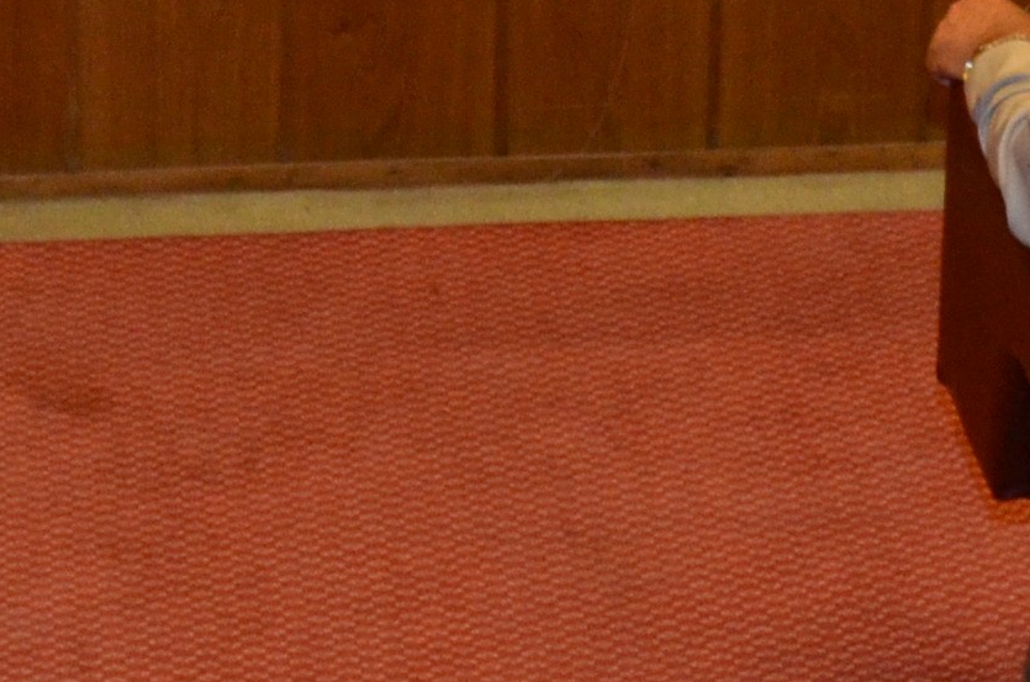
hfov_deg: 11.6
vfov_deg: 7.6
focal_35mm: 177
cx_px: 449
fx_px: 5054
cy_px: -331
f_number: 4
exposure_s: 1/60
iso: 800
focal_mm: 20
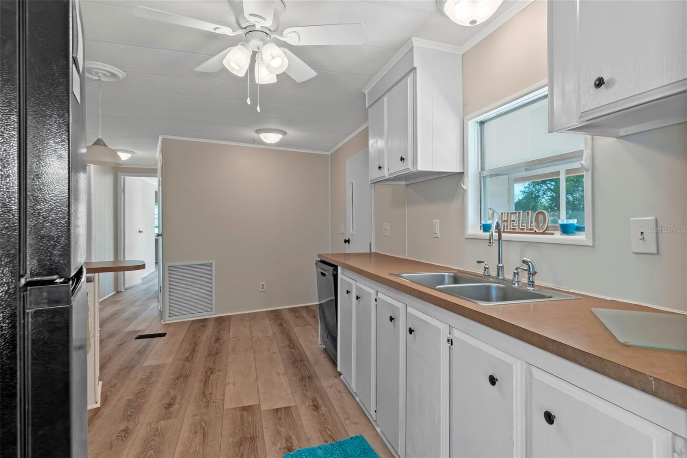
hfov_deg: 90.0
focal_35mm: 18
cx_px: 344
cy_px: 229
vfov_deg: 67.4
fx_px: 343
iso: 800
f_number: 9.5
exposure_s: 1/4
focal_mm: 12
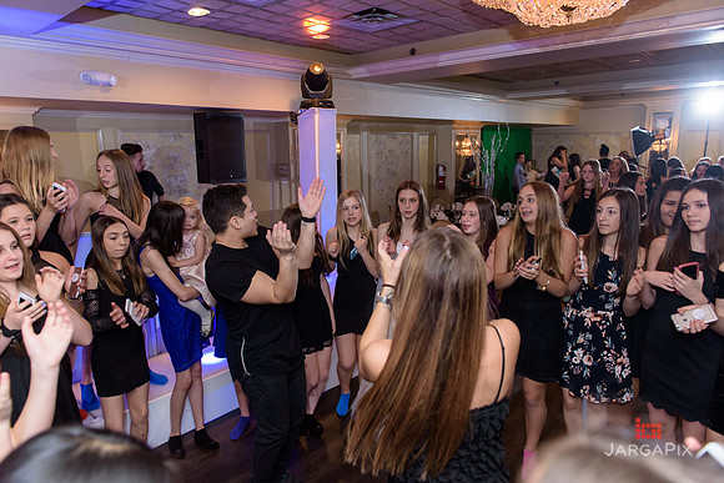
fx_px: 483
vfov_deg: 53.2
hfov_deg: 73.7
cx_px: 362
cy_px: 242
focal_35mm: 24
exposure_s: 1/125
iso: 1600
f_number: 3.2
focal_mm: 24
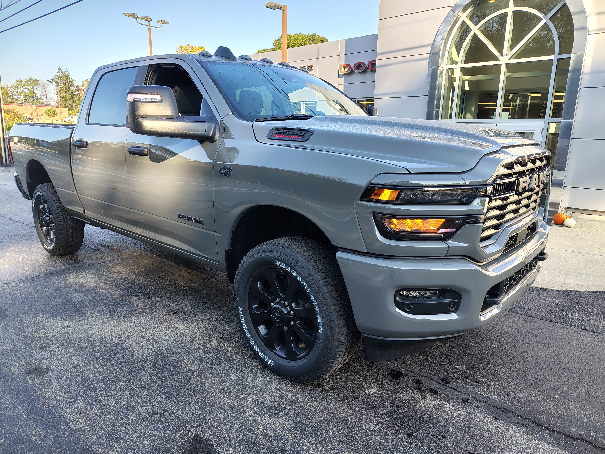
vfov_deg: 56.8
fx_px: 419
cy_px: 227
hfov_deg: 71.6
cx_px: 302
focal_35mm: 24
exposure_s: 1/182
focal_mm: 5.56
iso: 100
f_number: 1.8
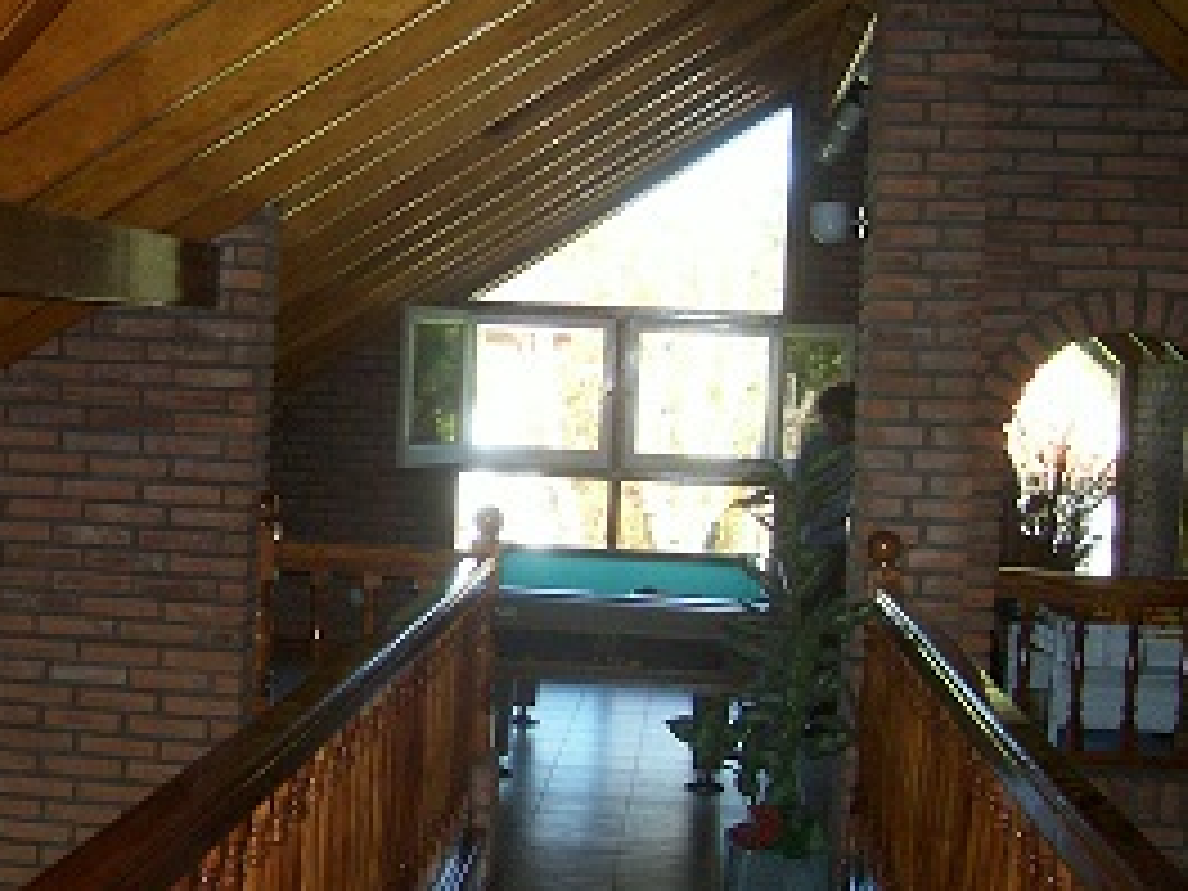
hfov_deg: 28.8
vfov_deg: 22.3
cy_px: 446
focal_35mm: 66
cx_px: 266
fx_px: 2265
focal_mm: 5.6
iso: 140
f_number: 2.7
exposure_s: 1/112
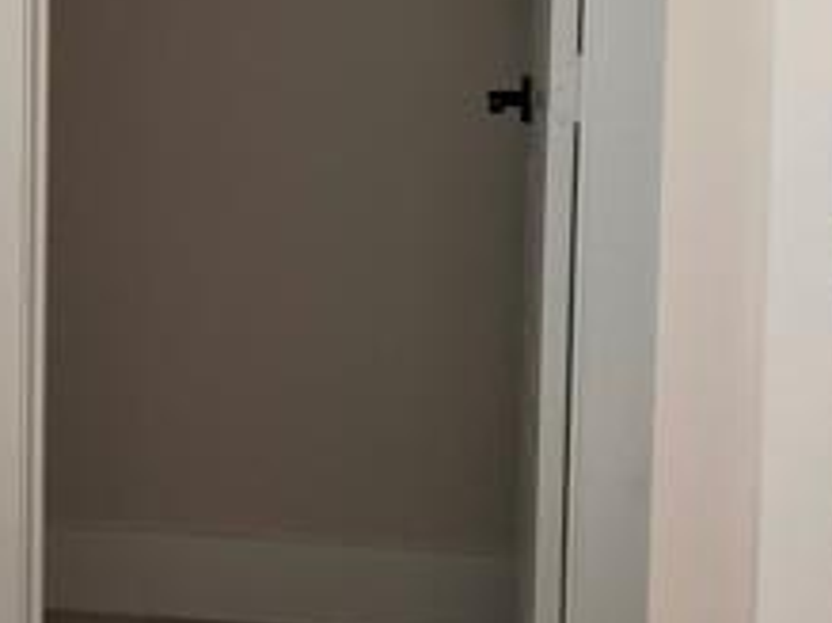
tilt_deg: -5.3
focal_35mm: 131
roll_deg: -1.8
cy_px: 152
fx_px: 3147
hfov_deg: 14.7
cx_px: -84
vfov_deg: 11.3
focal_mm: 3.99
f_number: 1.8
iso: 20
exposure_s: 1/180
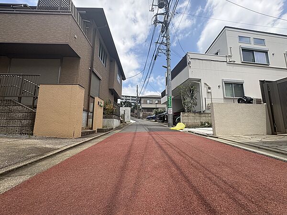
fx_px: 116
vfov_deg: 85.7
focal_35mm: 14
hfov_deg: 102.1
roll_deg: -0.3
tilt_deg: +7.8
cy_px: 108
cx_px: 144
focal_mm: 2.22
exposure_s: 1/1748
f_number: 2.2
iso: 50
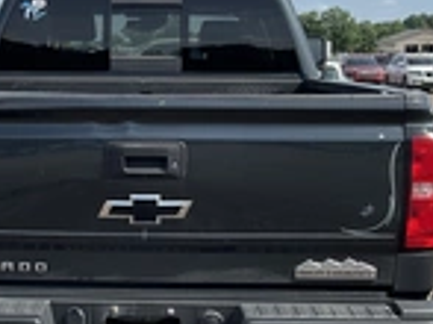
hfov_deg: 24.5
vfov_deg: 18.6
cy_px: 200
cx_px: 118
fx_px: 987
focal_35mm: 79
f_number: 1.8
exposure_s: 1/1626
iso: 25
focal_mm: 3
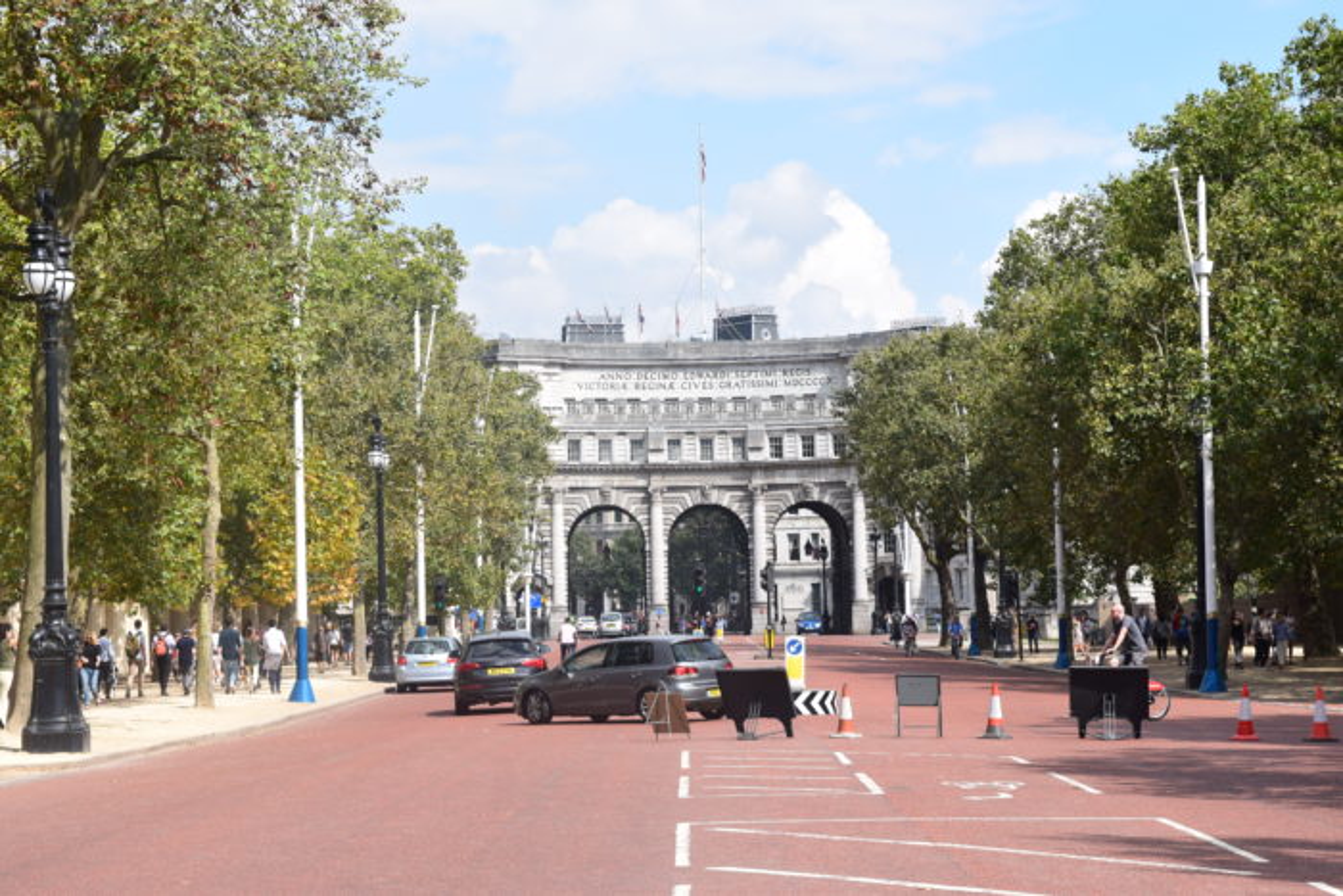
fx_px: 3078
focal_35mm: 82
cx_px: 672
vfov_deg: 16.6
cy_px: 448
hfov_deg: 24.6
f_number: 11
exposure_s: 1/500
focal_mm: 55
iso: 320
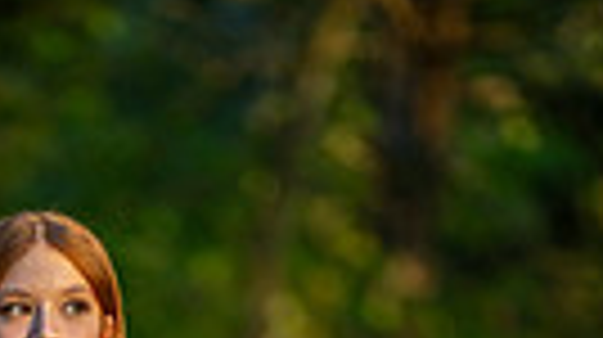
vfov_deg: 3.9
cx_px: 14
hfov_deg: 7.2
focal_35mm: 300
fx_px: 4791
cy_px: 1005
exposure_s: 1/1000
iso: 160
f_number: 1.2
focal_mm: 85
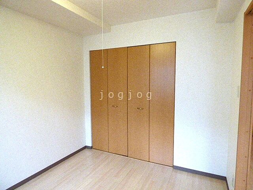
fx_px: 146
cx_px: 126
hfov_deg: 81.7
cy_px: 95
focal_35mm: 20
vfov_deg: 66.0
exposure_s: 1/250
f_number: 2.8
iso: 800
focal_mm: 3.58
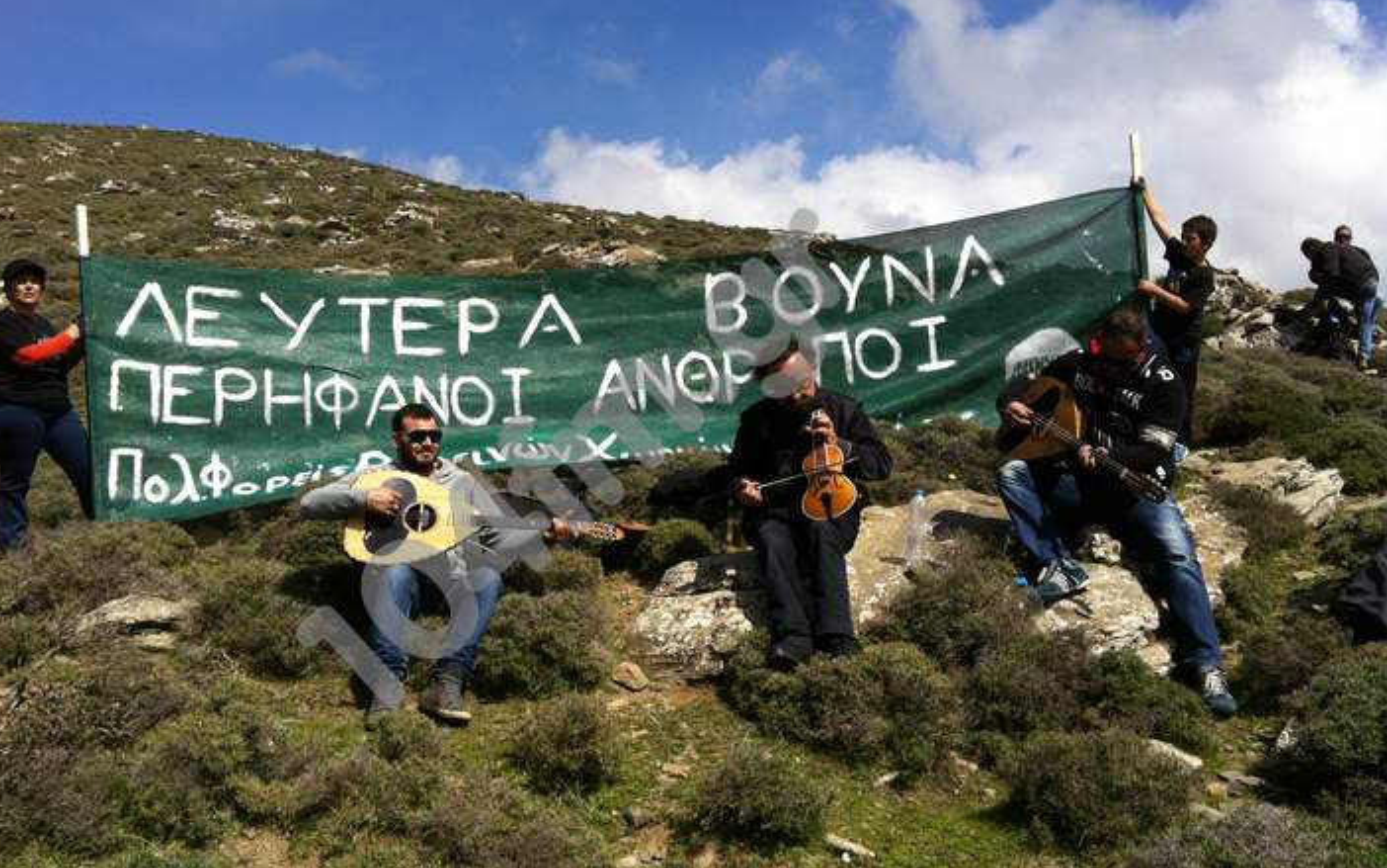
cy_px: 421
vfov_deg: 33.6
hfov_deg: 51.5
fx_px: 1437
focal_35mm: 38
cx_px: 680
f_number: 2.8
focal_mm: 3.85
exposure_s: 1/1885
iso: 80
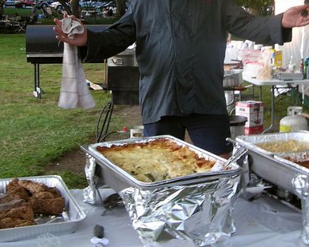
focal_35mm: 59
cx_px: 186
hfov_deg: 31.9
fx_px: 539
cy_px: 62
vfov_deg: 25.5
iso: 50
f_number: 2.7
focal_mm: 6
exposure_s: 1/43
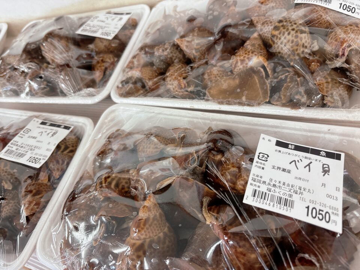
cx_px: 180
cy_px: 135
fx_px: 270
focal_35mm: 26
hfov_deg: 67.3
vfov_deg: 53.1
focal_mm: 5.96
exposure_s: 1/60
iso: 125
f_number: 1.6
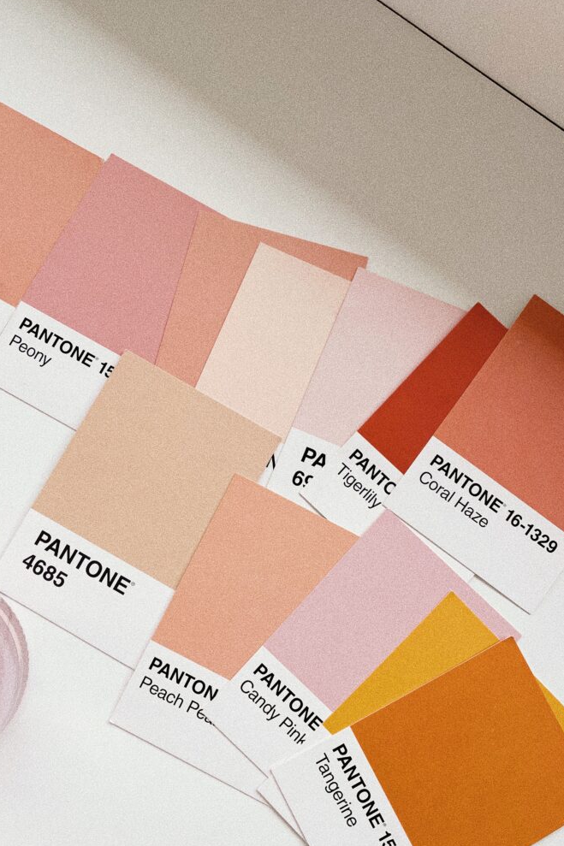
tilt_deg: -84.6
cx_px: 241
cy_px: 417
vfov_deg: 65.5
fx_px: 658
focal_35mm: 28
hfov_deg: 46.3
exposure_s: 1/1387
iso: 32
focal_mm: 5.1
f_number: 1.6
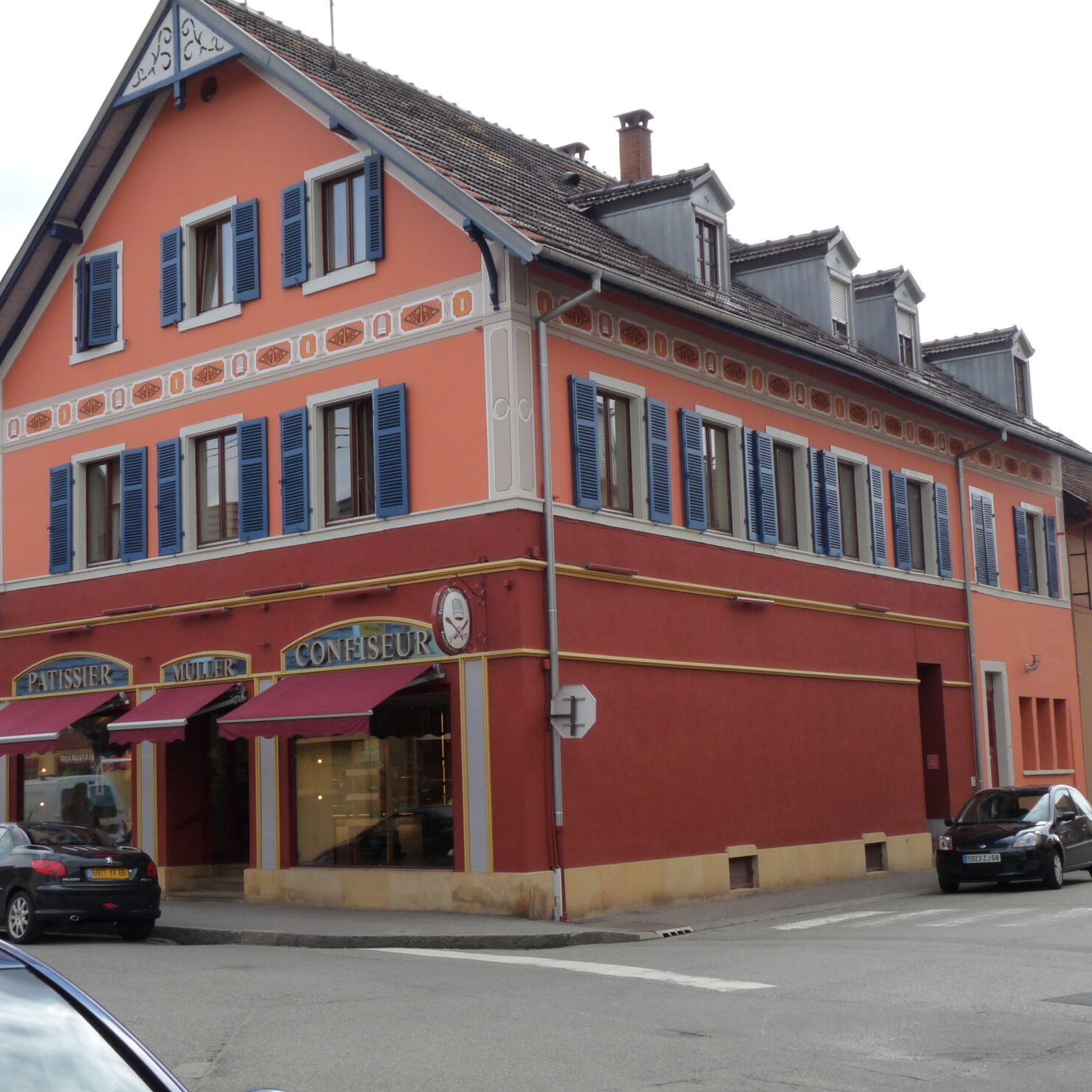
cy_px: 539
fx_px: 1963
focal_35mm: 55
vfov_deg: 31.1
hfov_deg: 31.1
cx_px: 508
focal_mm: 8.2
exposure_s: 1/250
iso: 160
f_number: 5.6
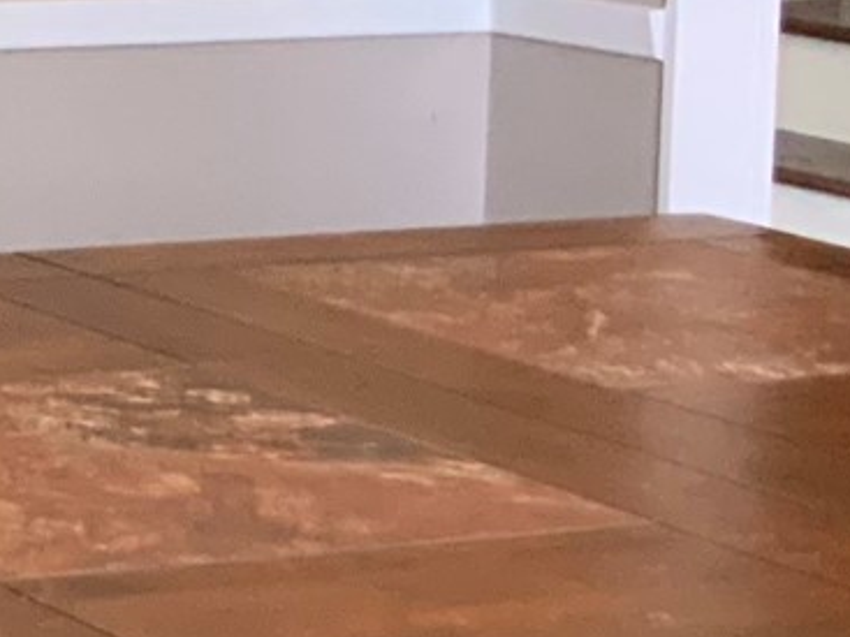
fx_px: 3977
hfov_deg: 10.8
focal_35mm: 162
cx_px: -1007
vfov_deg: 9.1
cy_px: -5
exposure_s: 1/60
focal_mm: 3
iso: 250
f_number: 1.8
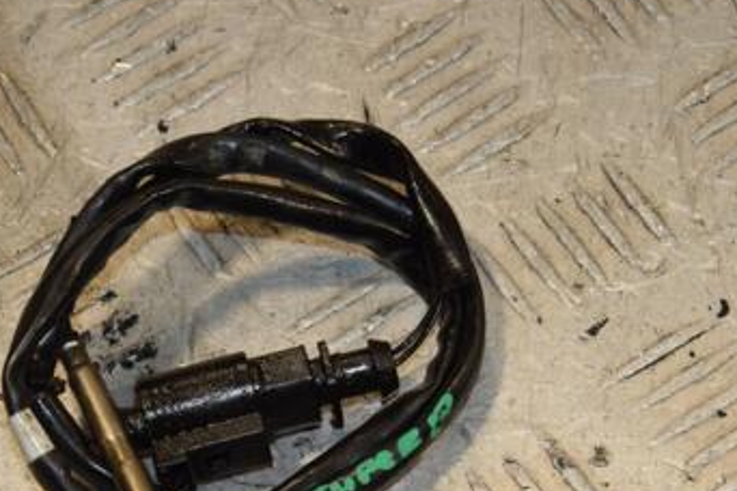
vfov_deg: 8.4
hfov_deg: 12.6
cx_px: 235
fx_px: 3337
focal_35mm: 163
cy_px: 398
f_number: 9
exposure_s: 1/200
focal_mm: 62
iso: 800
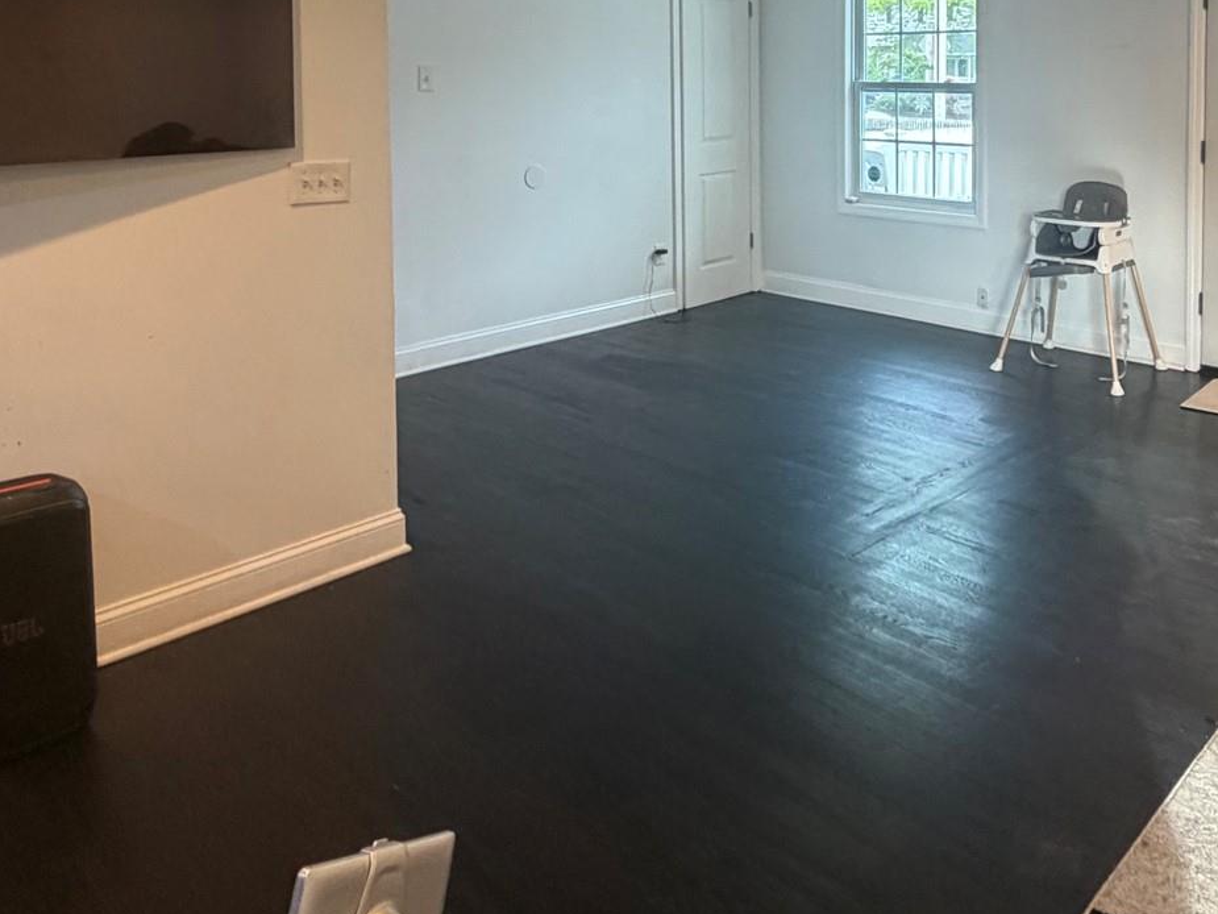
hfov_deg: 57.0
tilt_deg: -3.2
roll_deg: +0.4
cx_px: 820
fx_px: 1091
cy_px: 120
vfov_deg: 42.3
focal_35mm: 31
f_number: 2.2
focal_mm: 2.22
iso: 320
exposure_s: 1/60
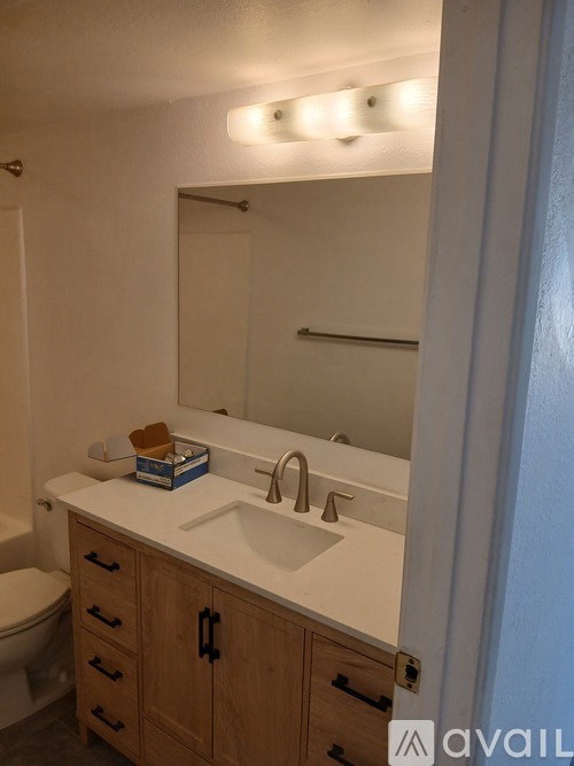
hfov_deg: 53.0
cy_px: 383
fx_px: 575
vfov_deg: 67.3
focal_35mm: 26
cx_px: 287
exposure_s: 1/60
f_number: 1.8
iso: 80
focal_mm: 3.98
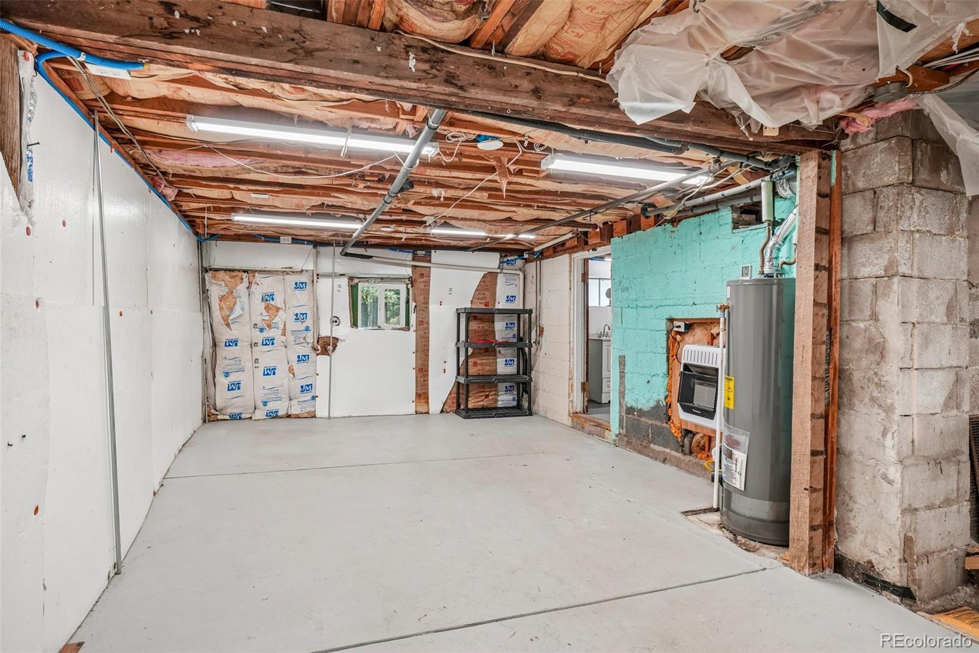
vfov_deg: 67.4
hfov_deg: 90.0
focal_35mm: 18
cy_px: 326
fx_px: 489
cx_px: 490
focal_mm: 12
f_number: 8
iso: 400
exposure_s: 1/30
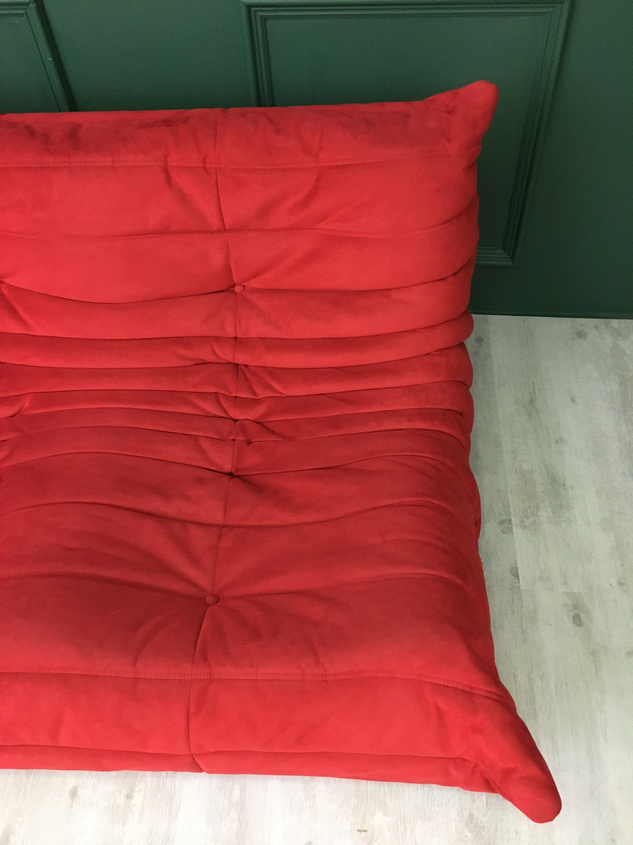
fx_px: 707
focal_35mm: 29
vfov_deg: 61.7
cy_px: 422
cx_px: 316
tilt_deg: -50.0
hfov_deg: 48.2
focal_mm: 4.15
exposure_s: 1/17
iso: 320
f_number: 2.2
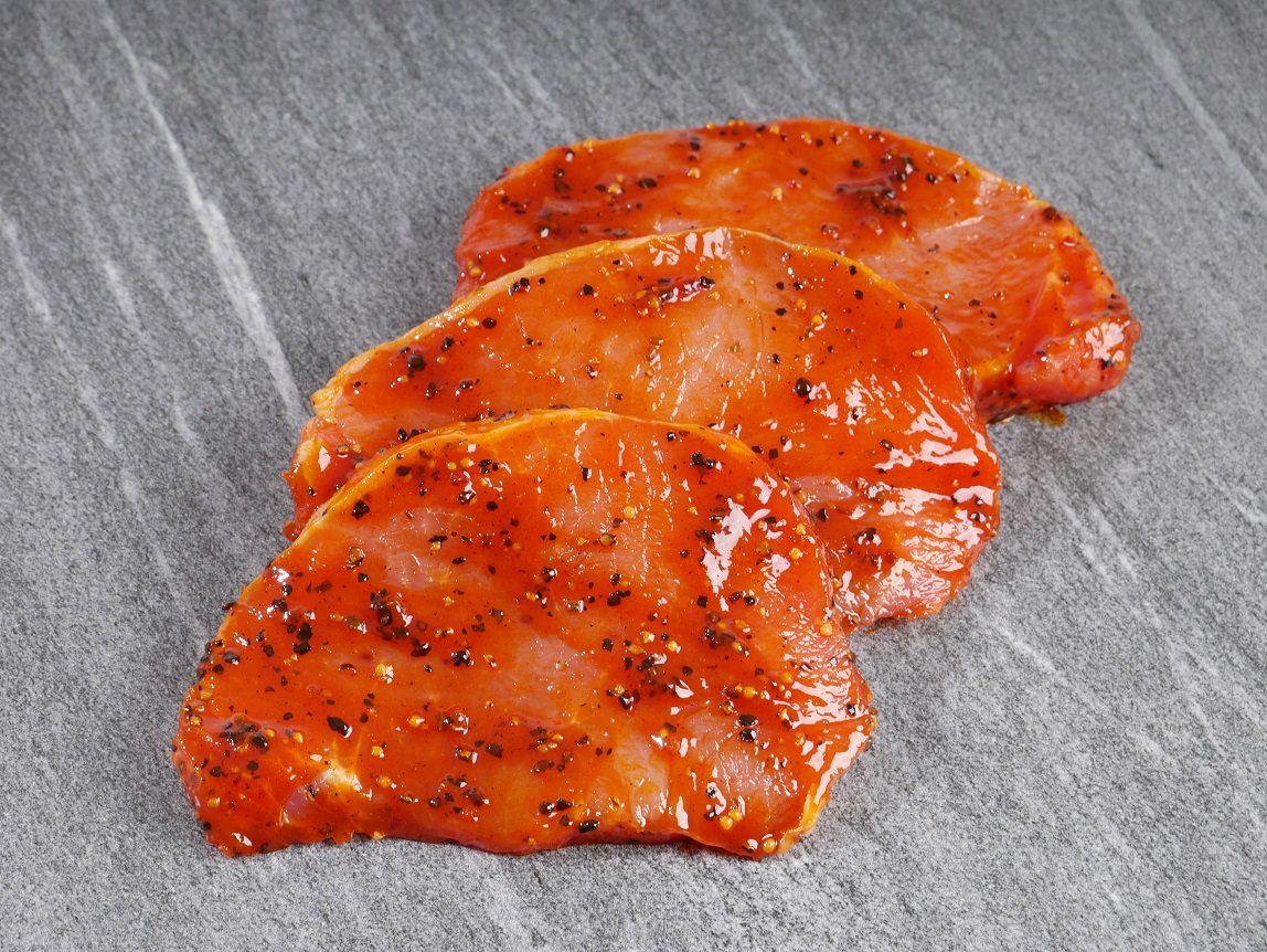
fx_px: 4028
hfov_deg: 17.9
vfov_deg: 13.5
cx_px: 634
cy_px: 476
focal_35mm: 110
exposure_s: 1/160
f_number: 9
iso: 200
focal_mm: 55
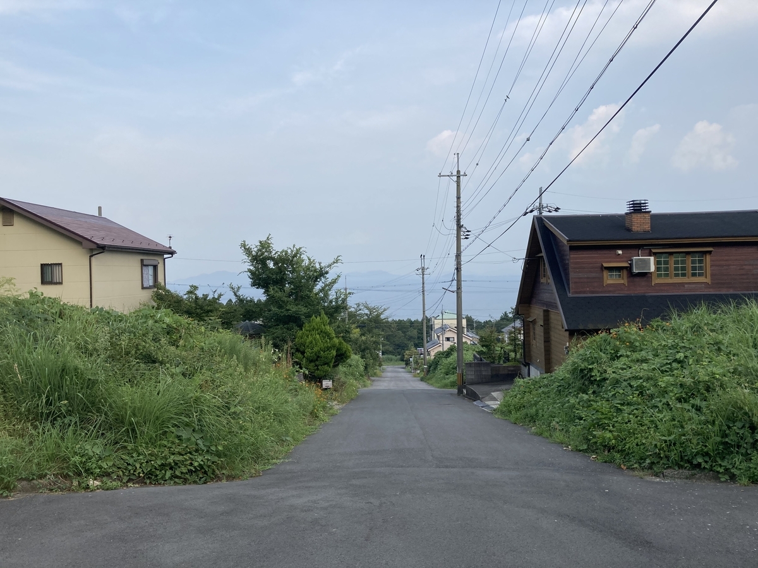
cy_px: 284
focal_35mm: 28
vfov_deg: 49.7
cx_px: 379
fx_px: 613
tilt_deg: -0.4
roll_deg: +1.0
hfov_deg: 63.4
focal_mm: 3.99
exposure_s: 1/889
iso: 20
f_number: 1.8
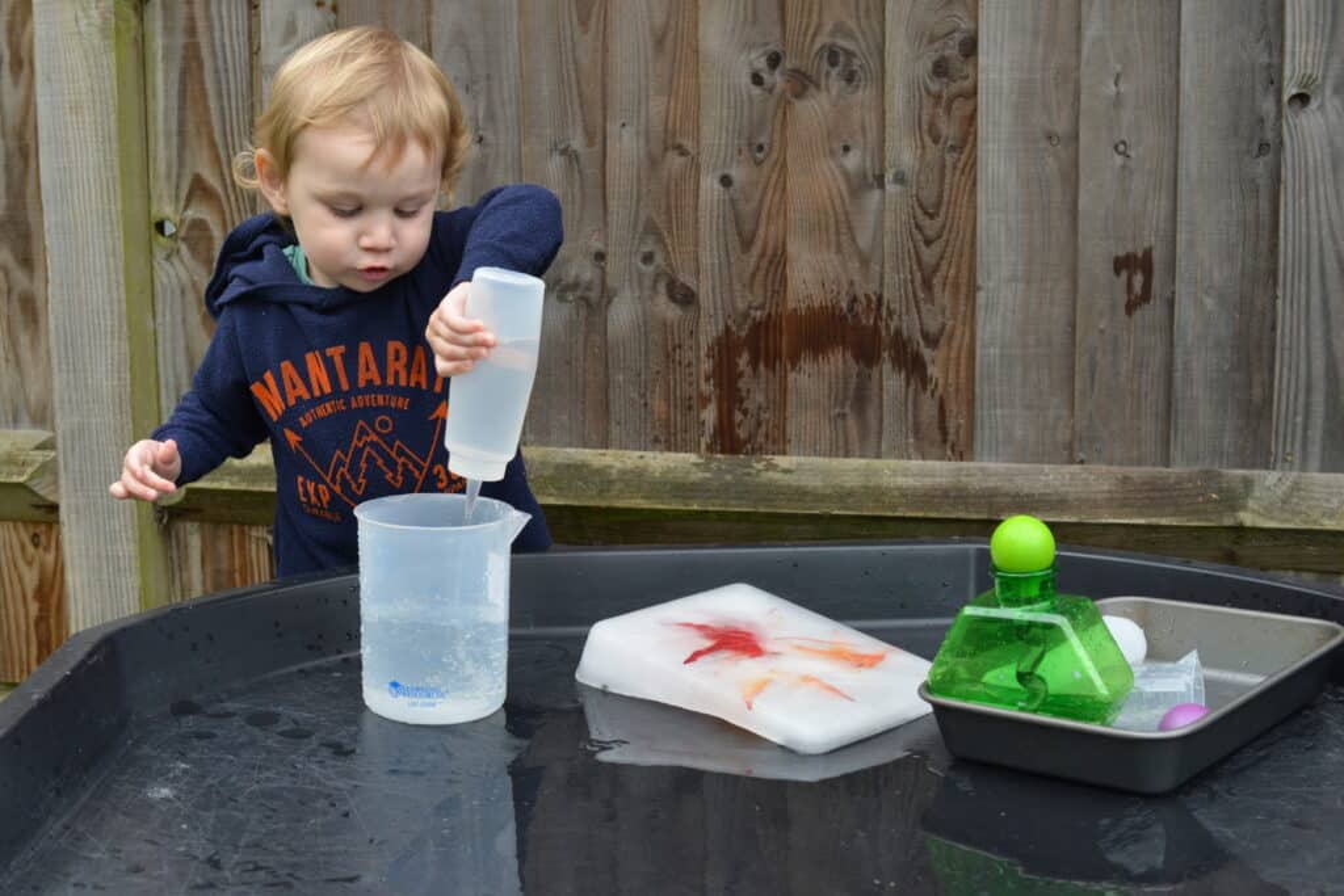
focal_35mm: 50
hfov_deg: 39.6
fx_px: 1867
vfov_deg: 27.0
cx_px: 672
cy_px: 448
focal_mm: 50
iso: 1250
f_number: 9
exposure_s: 1/320
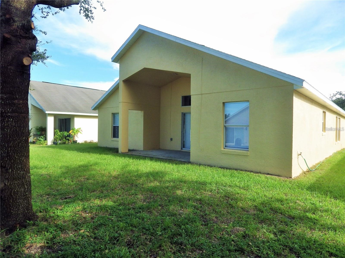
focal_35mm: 22
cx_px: 172
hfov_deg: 76.4
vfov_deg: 61.1
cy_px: 129
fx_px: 219
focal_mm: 4
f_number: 3.1
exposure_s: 1/500
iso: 100
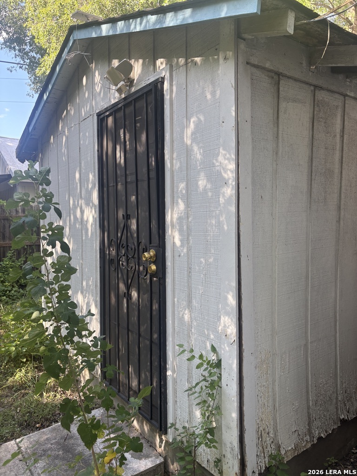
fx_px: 358
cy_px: 238
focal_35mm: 26
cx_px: 178
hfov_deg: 53.1
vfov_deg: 67.3
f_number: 1.6
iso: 40
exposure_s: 1/141
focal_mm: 5.96
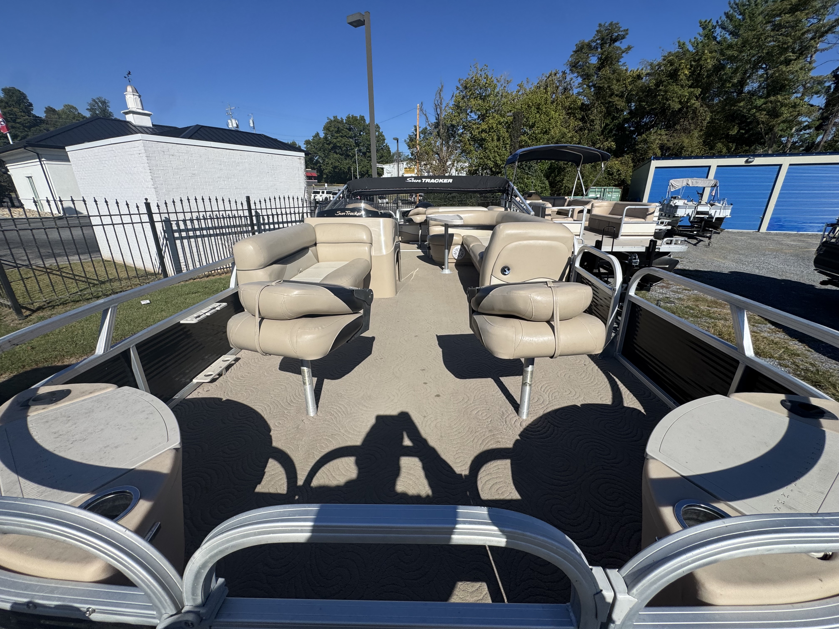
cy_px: 314
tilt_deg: -18.5
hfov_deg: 102.1
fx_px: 339
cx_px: 420
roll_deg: +2.6
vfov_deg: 85.7
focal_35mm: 14
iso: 50
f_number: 2.2
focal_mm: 2.22
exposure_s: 1/3390
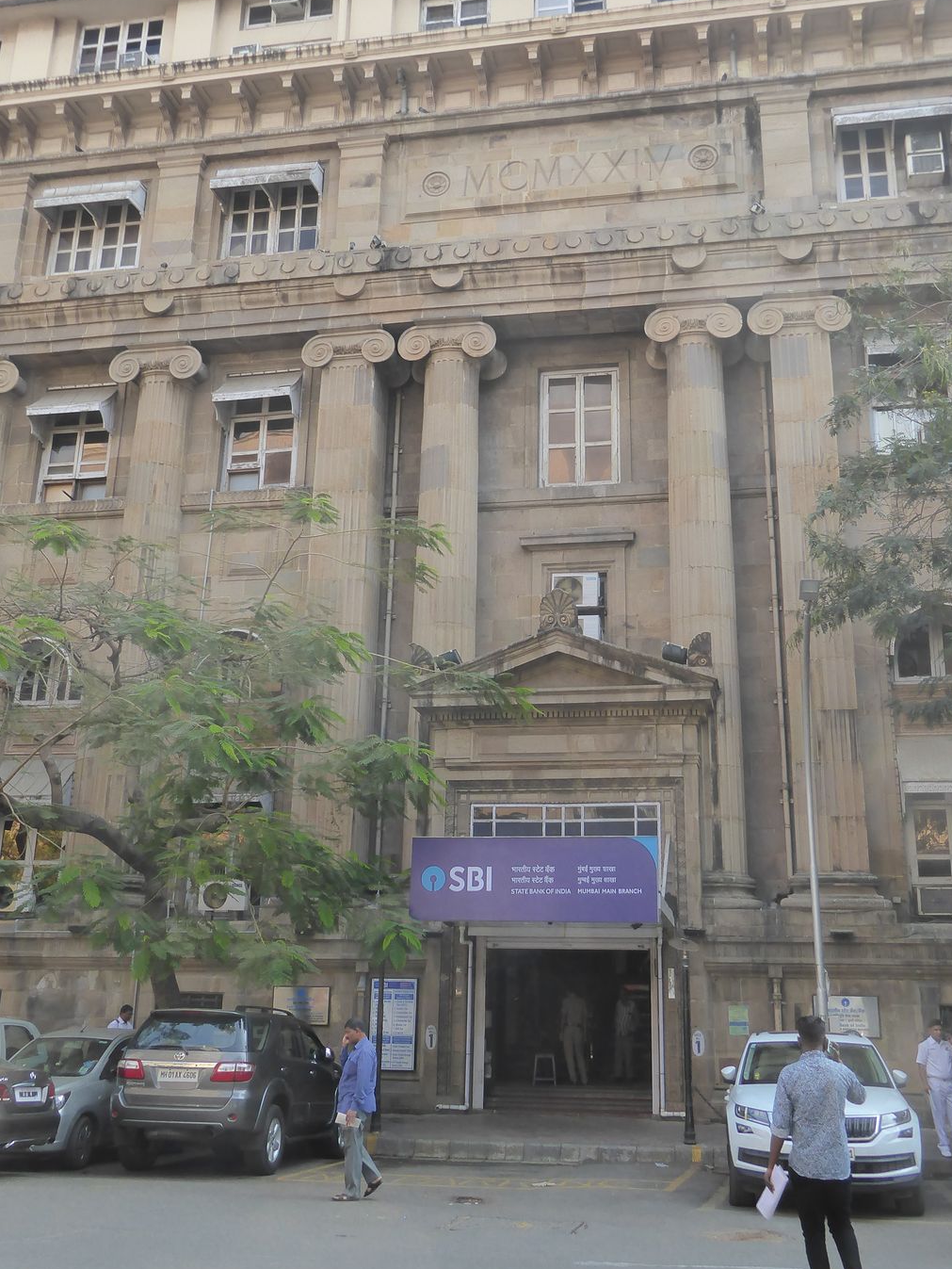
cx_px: 519
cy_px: 544
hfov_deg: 37.7
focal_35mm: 38
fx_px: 1393
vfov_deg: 48.8
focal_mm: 5.4
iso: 160
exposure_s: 1/250
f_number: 3.5
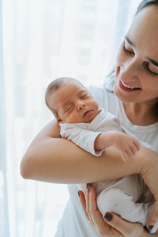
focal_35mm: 35
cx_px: 79
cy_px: 118
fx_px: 230
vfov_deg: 54.4
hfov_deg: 37.9
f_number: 2
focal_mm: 35
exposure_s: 1/400
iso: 1000
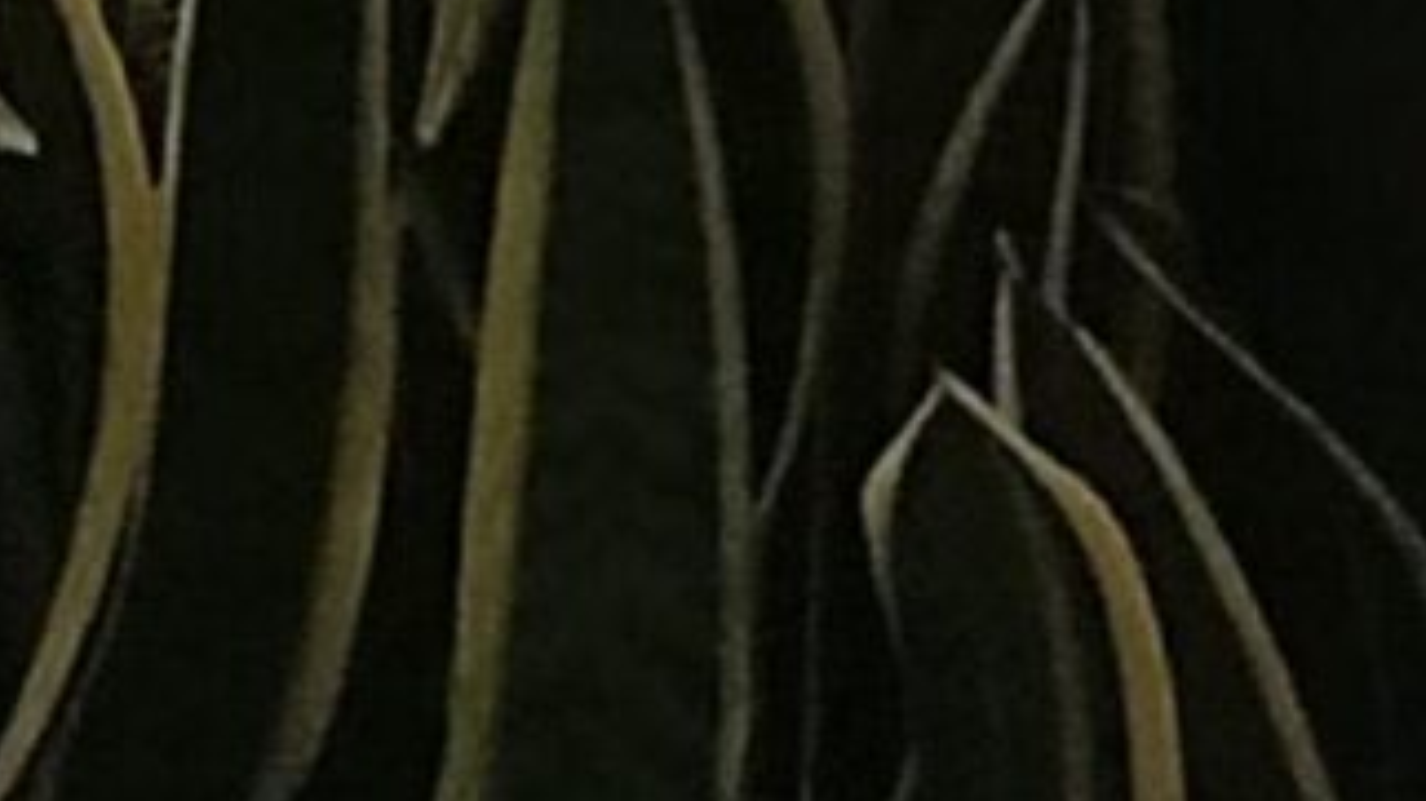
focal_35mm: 130
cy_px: -3191
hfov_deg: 16.2
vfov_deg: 6.1
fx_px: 4915
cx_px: 1364
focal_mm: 1.65
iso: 50
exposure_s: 1/205
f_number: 2.2
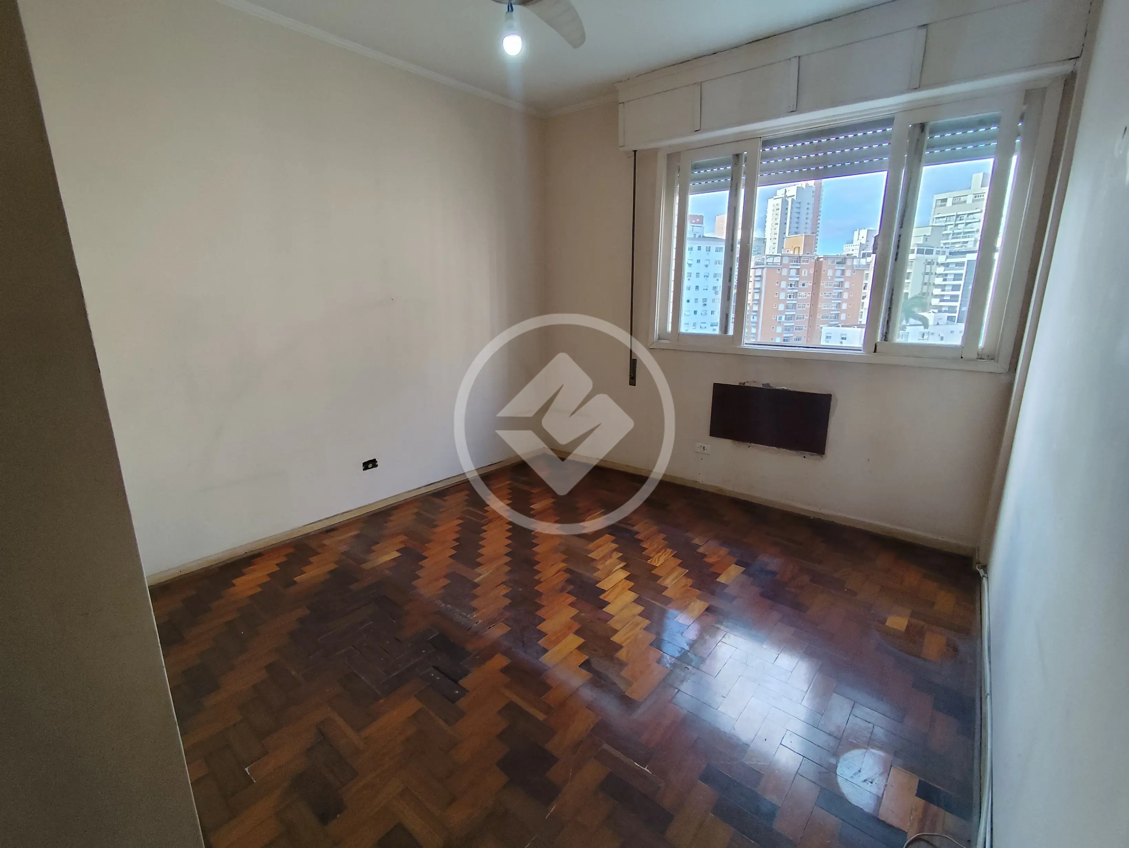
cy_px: 424
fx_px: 522
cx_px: 564
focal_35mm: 16
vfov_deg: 78.2
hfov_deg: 94.5
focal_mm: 1.65
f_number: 2.2
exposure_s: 1/120
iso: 50
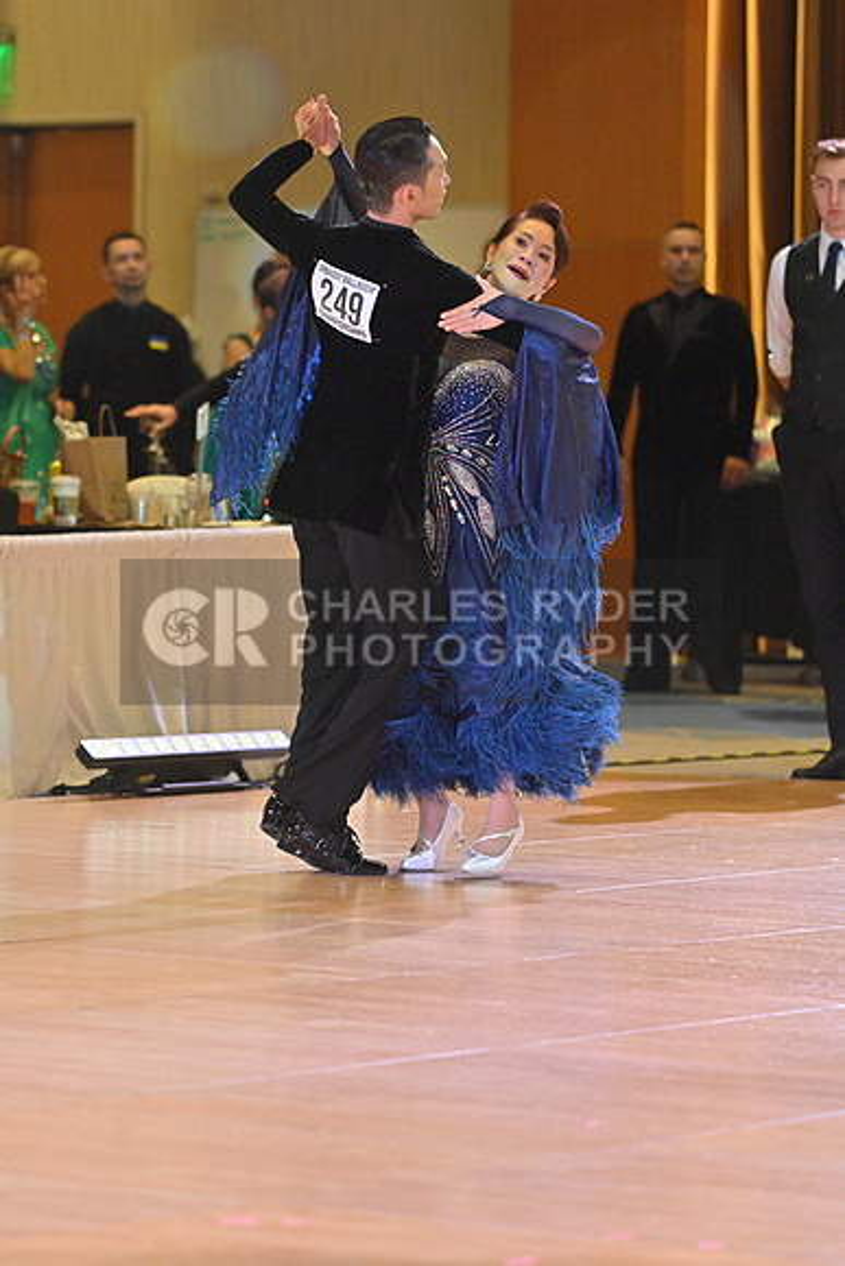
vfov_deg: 11.4
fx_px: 6333
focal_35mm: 180
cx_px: 422
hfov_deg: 7.6
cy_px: 633
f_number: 5
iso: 5000
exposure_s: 1/400
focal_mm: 180
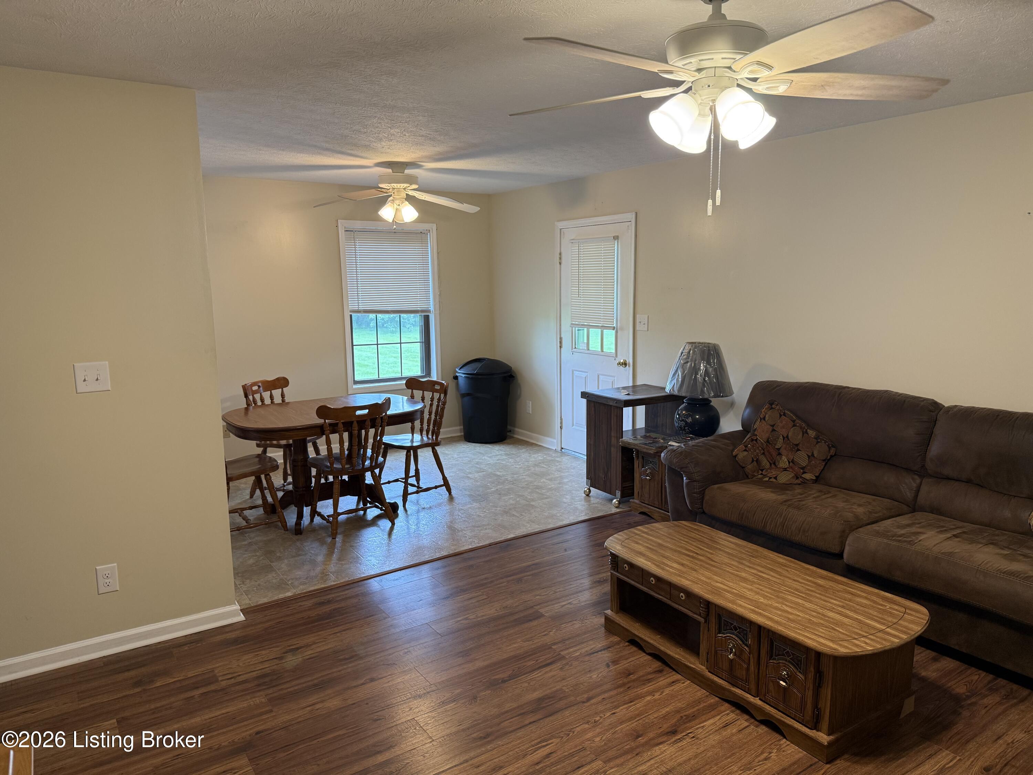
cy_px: 388
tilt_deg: -8.6
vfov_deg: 56.8
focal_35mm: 24
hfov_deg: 71.6
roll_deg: +0.5
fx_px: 716
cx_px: 516
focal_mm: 6.76
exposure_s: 1/60
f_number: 1.78
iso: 160
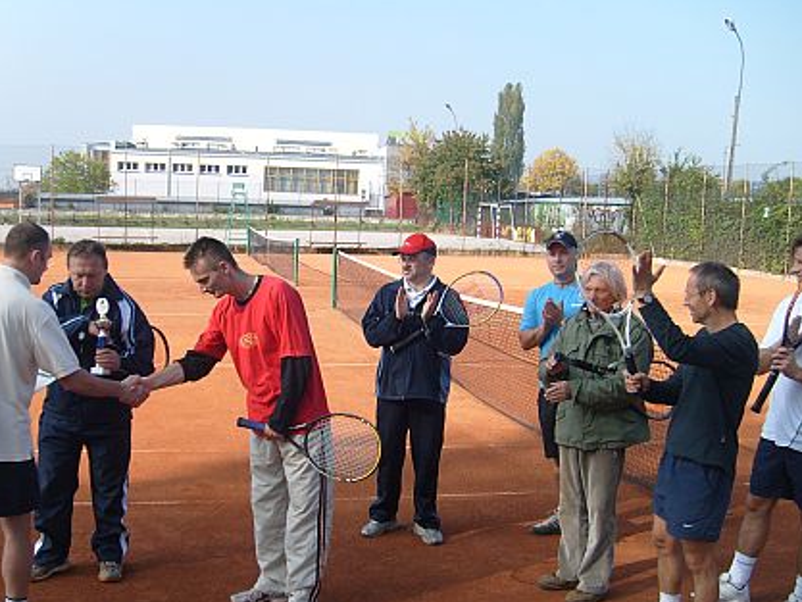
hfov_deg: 44.7
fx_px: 973
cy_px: 353
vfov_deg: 34.3
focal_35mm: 42
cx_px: 369
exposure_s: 1/125
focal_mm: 5.8
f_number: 7.1
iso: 80
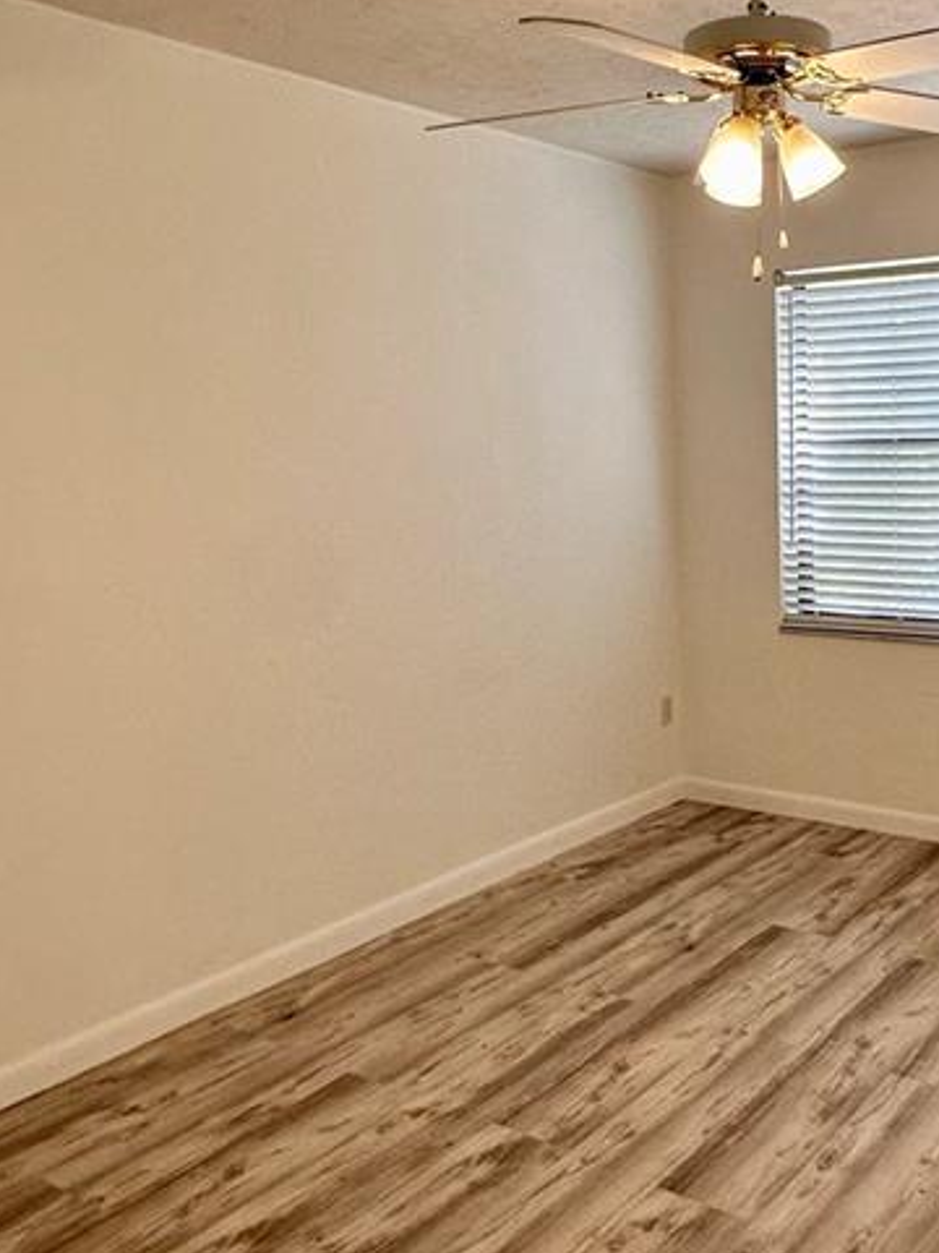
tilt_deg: -4.5
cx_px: 736
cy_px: 540
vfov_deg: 52.5
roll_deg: +1.0
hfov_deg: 39.3
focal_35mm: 35
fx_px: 1266
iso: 160
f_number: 2.2
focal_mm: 2.22
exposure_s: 1/120
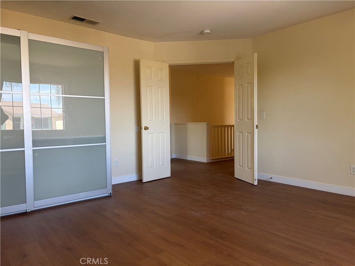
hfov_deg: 67.3
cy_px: 133
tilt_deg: -1.5
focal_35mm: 26
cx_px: 178
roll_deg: +1.0
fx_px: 267
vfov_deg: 53.1
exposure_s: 1/122
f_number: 1.6
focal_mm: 5.96
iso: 125
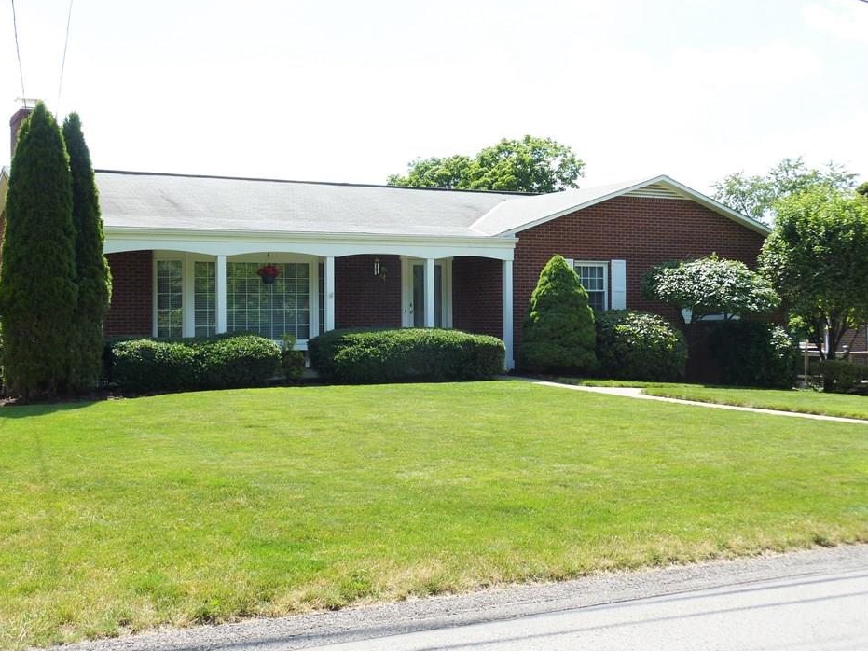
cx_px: 393
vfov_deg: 32.9
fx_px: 1103
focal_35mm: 44
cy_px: 307
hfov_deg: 42.9
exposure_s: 1/320
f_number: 4
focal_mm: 6.5
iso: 80
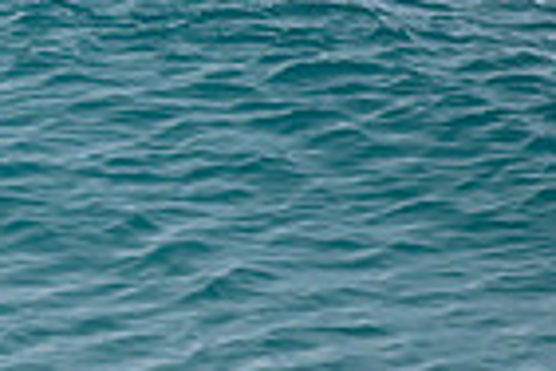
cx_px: -454
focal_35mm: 4136
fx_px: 63873
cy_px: 196
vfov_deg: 0.3
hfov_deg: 0.5
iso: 800
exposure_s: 1/2000
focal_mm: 800
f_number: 6.3
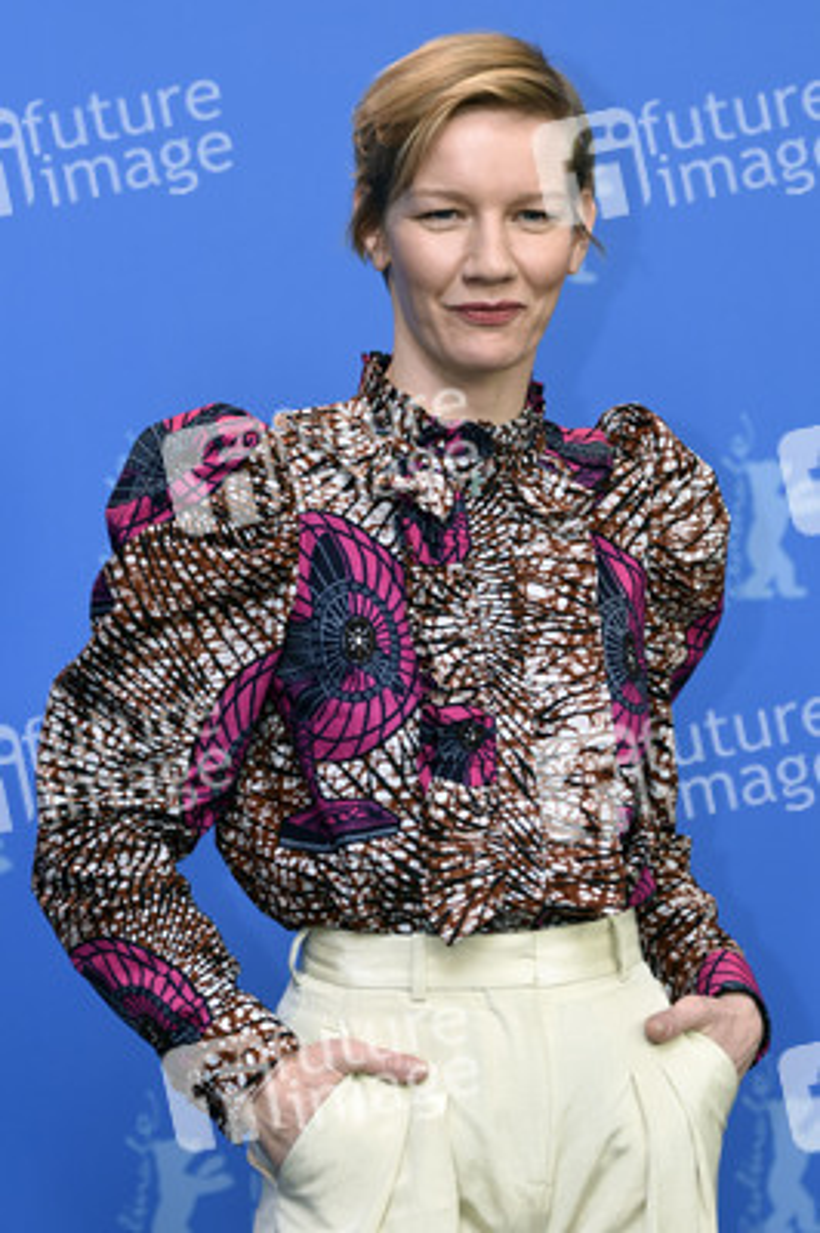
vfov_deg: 14.4
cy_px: 616
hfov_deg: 9.6
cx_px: 410
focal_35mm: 142
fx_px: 4877
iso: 640
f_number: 3.2
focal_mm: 95
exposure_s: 1/400
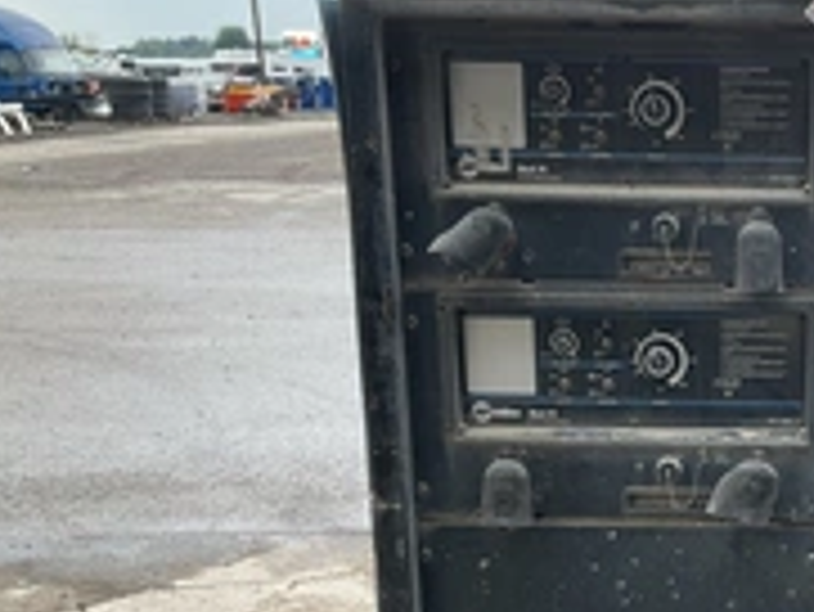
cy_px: 544
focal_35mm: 64
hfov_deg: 28.4
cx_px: 814
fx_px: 1506
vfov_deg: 22.4
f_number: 1.8
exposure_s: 1/122
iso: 20
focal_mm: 3
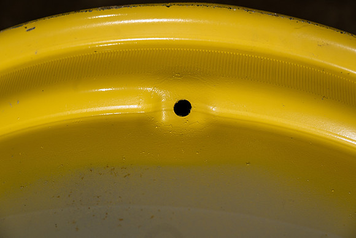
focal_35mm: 74
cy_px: 119
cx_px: 178
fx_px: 732
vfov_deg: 18.4
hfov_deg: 27.3
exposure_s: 1/80
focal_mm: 74
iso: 800
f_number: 5.6
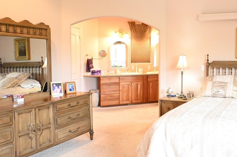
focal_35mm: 35
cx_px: 206
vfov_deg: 37.7
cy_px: 65
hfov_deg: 49.5
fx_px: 230
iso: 3200
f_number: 3.5
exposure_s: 1/80
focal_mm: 12
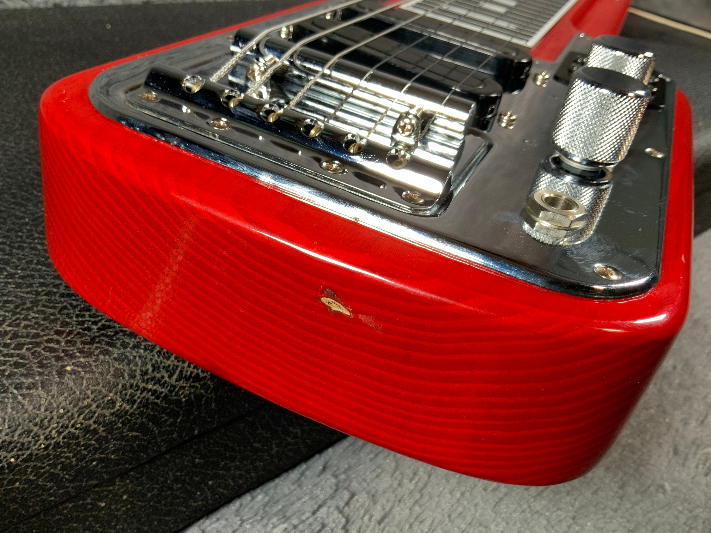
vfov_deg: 42.9
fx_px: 678
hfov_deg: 55.3
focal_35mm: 33
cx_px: 342
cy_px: 295
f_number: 1.8
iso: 64
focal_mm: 3
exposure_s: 1/104
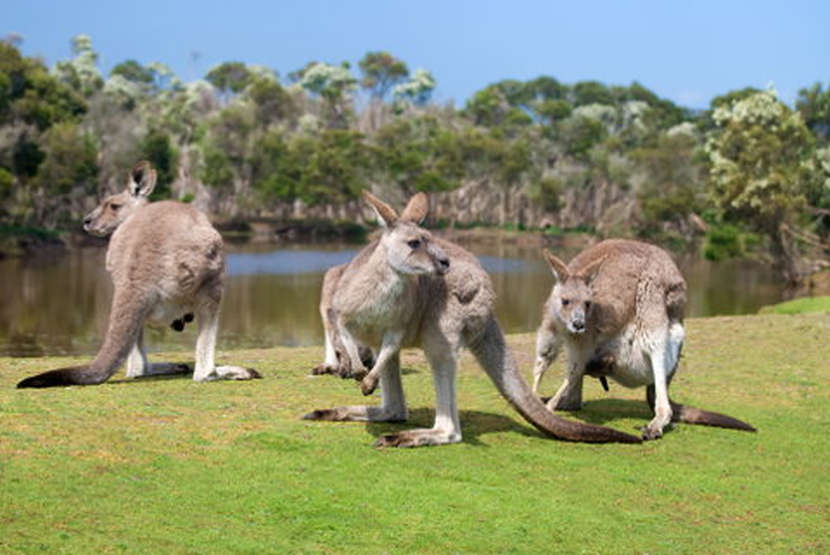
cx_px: 415
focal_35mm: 105
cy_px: 278
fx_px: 2423
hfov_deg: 19.4
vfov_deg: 13.1
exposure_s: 1/400
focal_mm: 70
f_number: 5
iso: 100
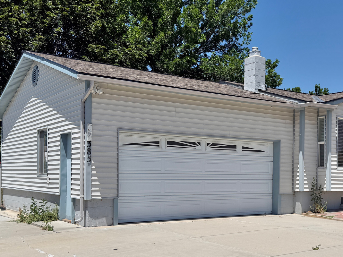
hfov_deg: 40.4
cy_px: 164
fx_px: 456
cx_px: 246
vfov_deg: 31.3
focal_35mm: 46
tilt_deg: +0.9
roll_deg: -1.2
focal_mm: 6.76
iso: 80
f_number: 1.78
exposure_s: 1/9091
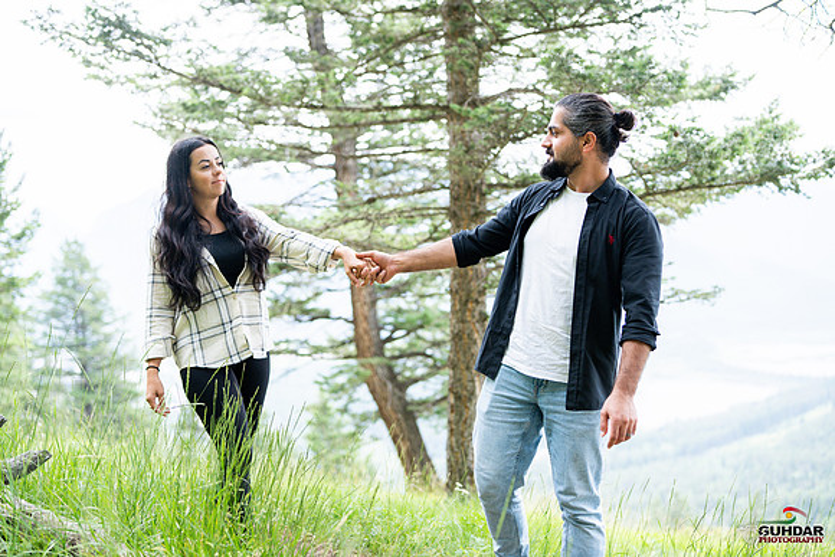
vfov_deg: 37.9
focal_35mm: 35
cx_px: 418
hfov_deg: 54.4
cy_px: 278
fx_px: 812
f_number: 2
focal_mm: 35
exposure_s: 1/1600
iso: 200
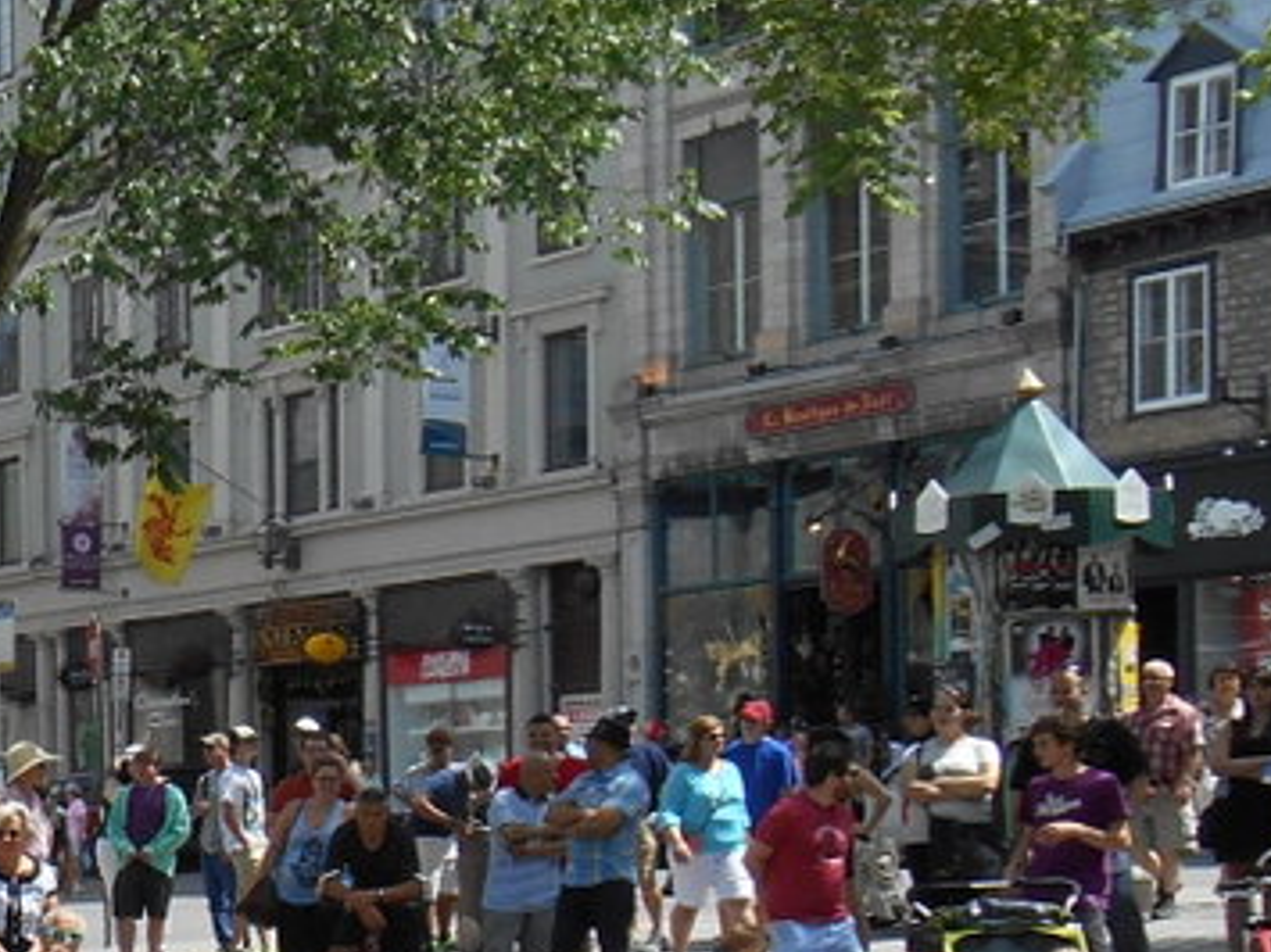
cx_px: -831
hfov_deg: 18.6
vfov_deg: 16.5
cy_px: 920
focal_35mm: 88
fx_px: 3230
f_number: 3.4
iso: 80
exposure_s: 1/640
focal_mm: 4.7
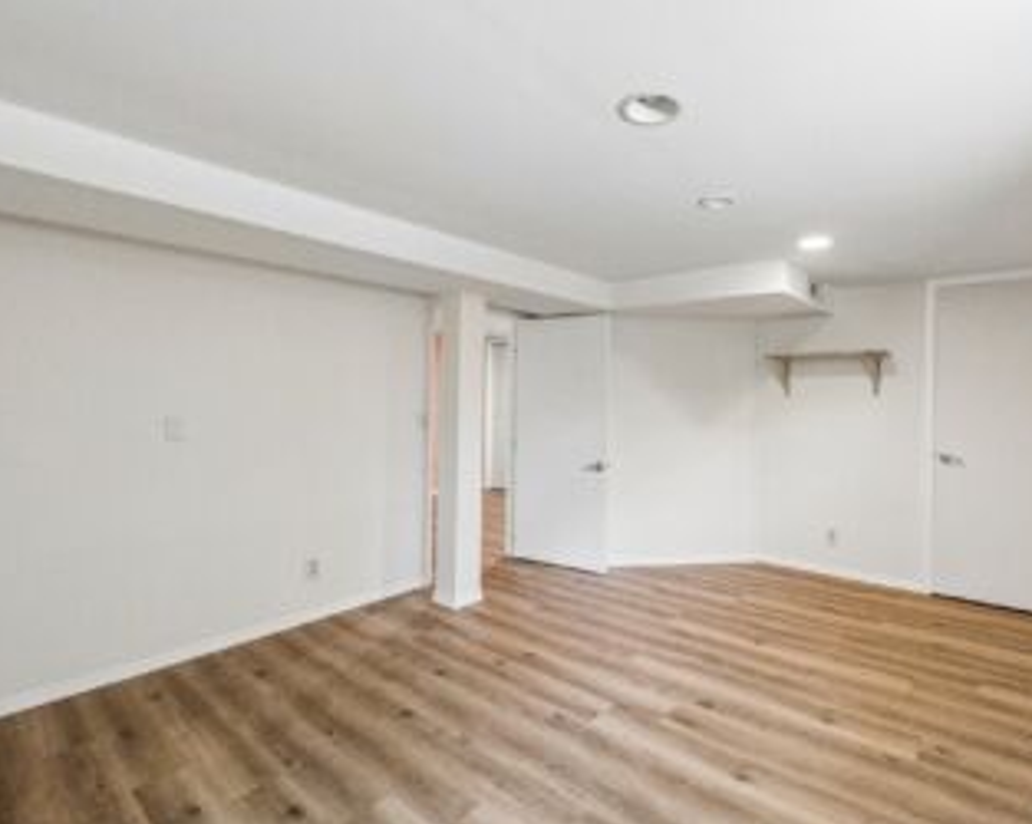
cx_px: 570
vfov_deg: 73.7
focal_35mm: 18
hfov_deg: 86.1
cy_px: 407
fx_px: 549
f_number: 9
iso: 5000
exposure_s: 1/30
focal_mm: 10
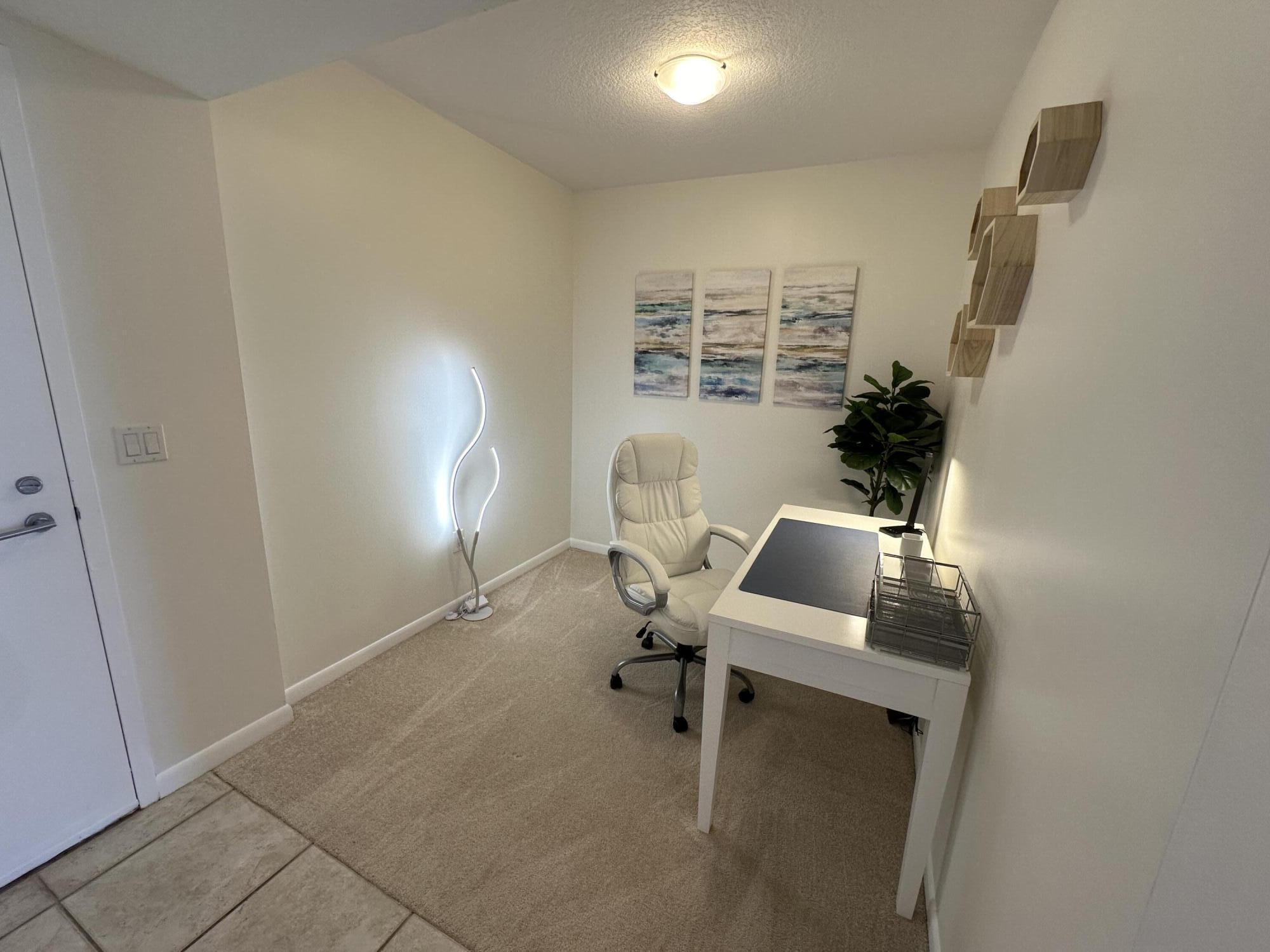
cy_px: 476
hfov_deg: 102.1
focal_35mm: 14
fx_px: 514
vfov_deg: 85.7
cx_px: 635
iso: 160
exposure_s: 1/120
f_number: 2.2
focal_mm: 2.22
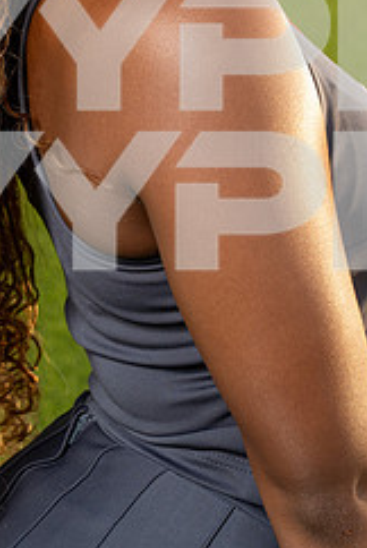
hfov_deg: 10.6
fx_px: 1982
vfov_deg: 15.5
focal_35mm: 130
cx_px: 154
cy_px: 43
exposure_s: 1/250
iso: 100
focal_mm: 70
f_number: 8
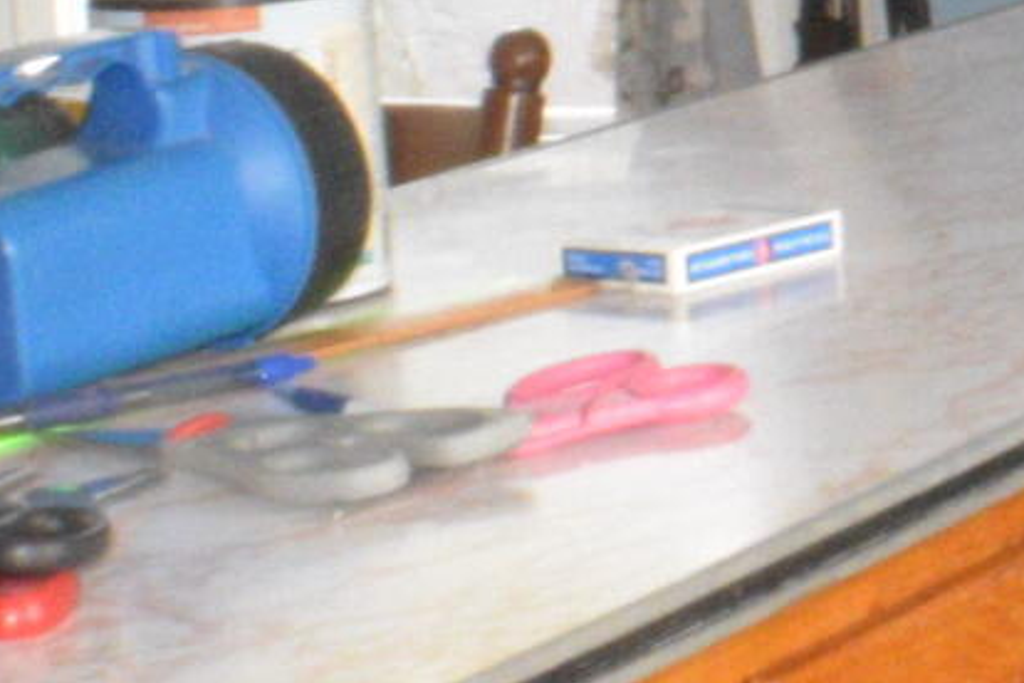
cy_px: -443
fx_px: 6798
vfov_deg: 5.7
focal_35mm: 239
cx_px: 2144
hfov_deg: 8.1
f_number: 25
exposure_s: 1/15
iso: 3200
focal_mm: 22
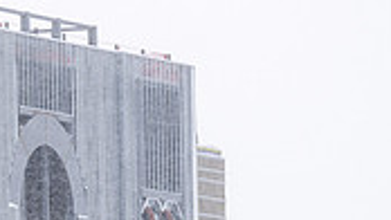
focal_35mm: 698
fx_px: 7239
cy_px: 127
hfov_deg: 3.1
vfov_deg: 1.7
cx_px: -148
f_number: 10
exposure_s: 1/250
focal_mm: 200
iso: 100
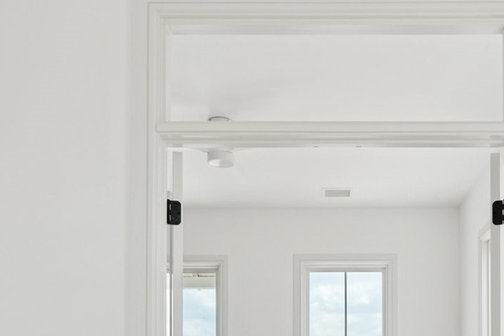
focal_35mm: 46
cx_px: 332
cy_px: 387
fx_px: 644
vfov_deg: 26.5
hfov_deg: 42.2
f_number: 7.1
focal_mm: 16
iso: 200
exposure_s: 1/400
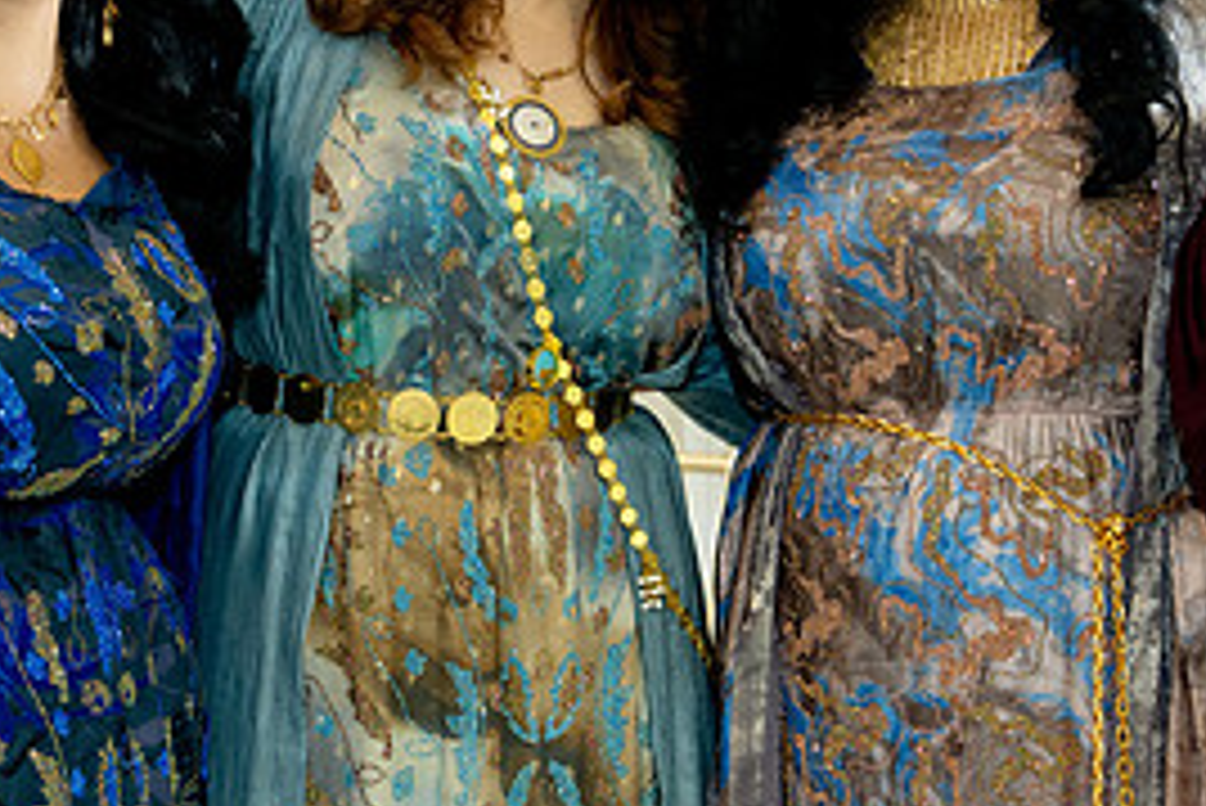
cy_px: 218
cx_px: 608
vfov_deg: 12.9
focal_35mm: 106
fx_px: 3553
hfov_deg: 19.3
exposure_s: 1/160
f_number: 2.8
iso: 800
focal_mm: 49
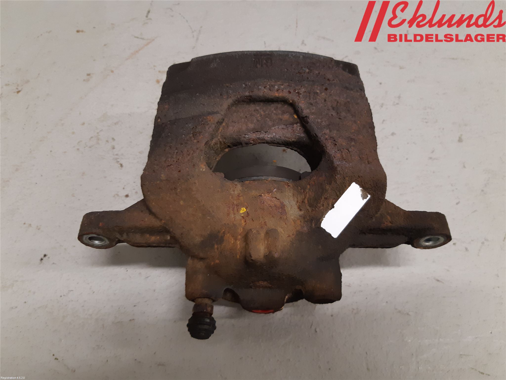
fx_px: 380
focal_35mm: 26
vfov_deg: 53.1
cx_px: 253
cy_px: 190
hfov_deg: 67.3
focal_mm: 3.93
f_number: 1.7
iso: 160
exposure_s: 1/50
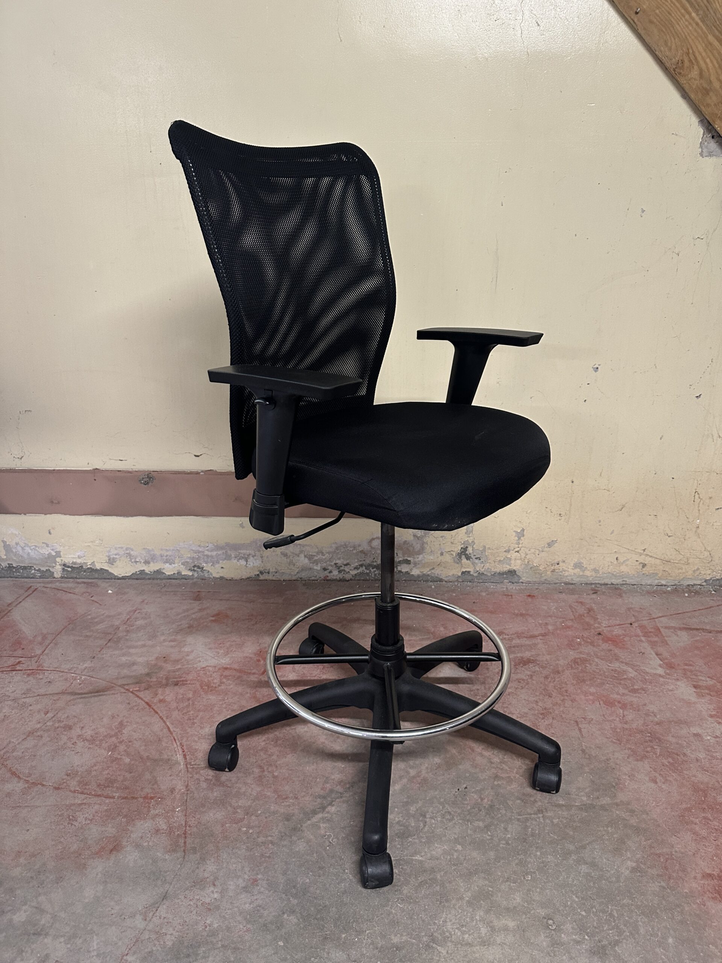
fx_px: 667
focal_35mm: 24
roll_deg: +0.7
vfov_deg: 71.6
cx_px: 361
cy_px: 482
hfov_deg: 56.8
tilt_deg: -20.5
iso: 400
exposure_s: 1/60
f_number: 1.78
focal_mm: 6.86
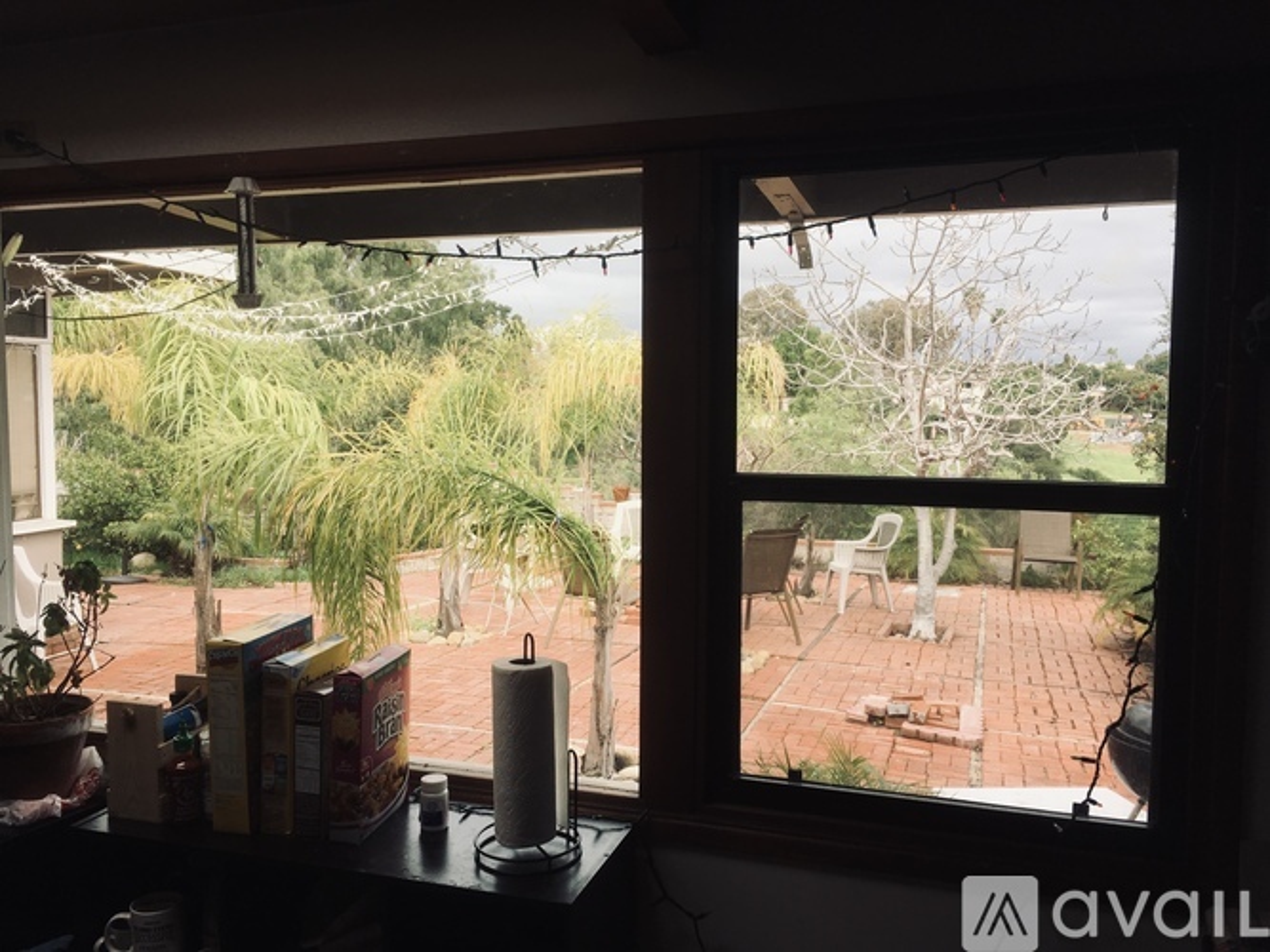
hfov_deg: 61.7
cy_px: 476
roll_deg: -0.2
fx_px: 1064
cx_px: 635
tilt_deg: -4.9
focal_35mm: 29
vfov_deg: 48.2
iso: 25
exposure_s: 1/370
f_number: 2.2
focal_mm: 4.15
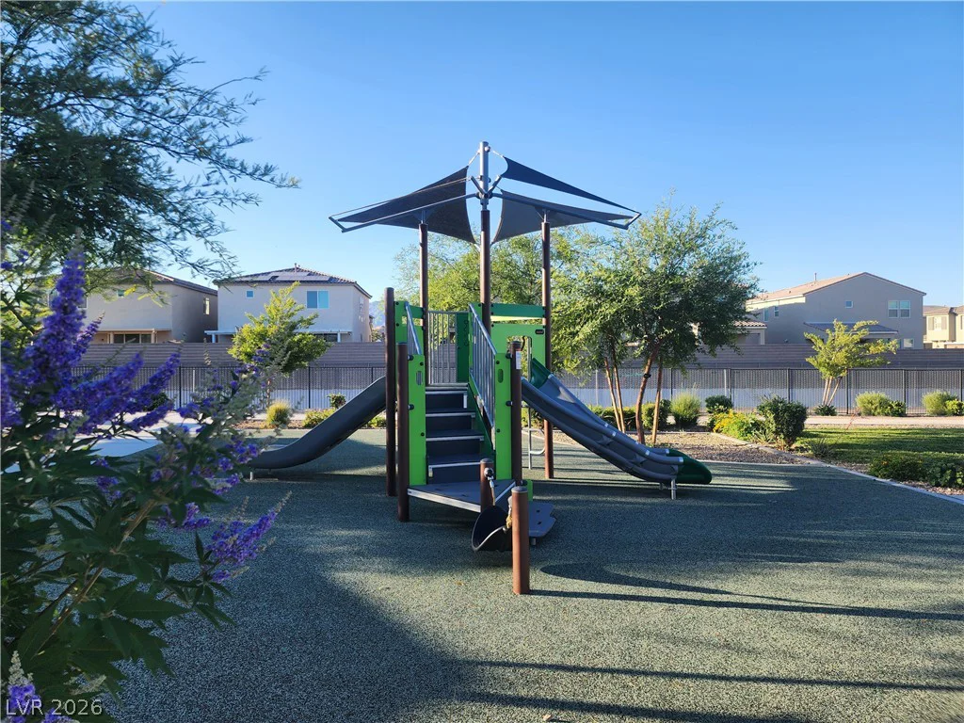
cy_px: 362
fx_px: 641
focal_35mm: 23
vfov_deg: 58.9
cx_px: 482
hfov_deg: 73.9
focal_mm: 6.4
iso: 12
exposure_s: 1/321
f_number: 1.8
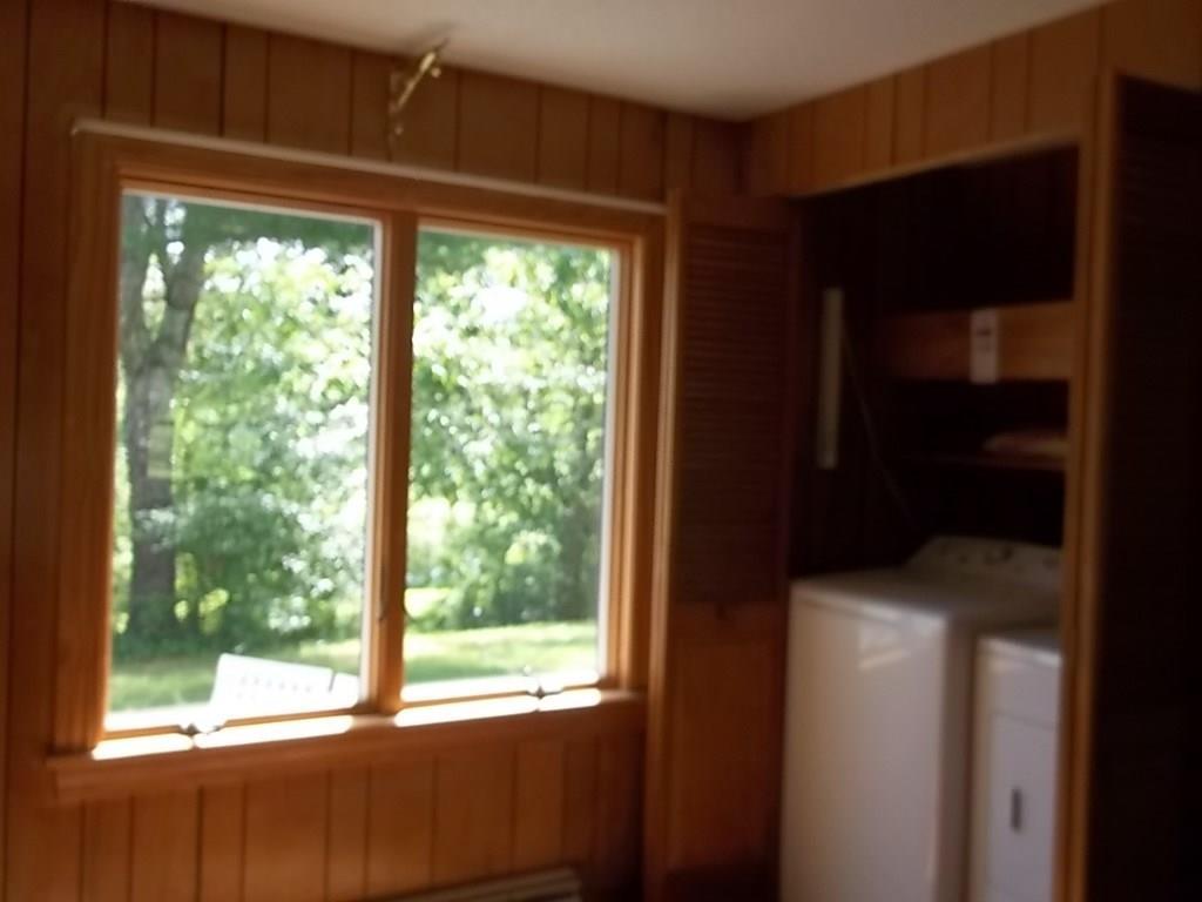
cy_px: 451
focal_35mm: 33
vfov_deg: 42.9
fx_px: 1146
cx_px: 601
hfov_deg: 55.4
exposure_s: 1/40
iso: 80
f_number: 3.3
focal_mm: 5.9
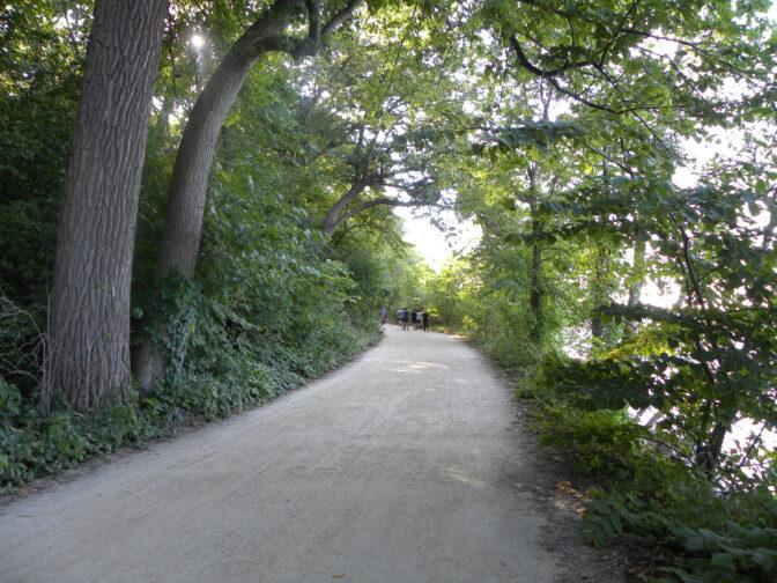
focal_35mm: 27
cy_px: 292
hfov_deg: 65.3
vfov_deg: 51.4
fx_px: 606
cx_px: 388
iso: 110
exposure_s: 1/60
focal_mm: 4.8
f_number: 2.8
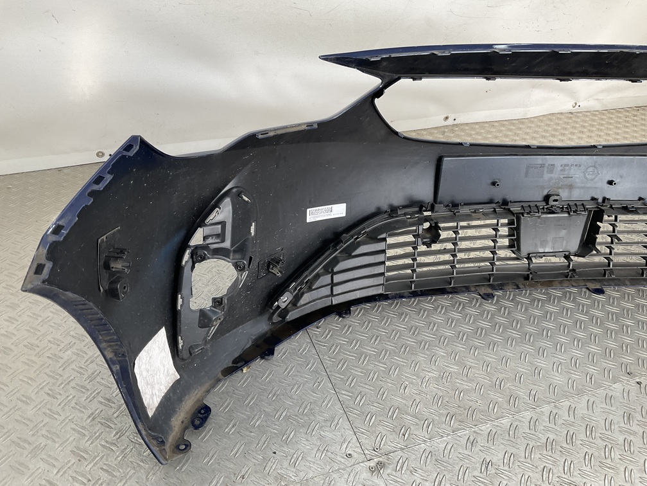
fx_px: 542
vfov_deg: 48.2
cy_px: 243
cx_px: 324
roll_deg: -5.8
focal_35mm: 29
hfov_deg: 61.7
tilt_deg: -33.8
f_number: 1.8
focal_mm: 3
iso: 25
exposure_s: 1/120
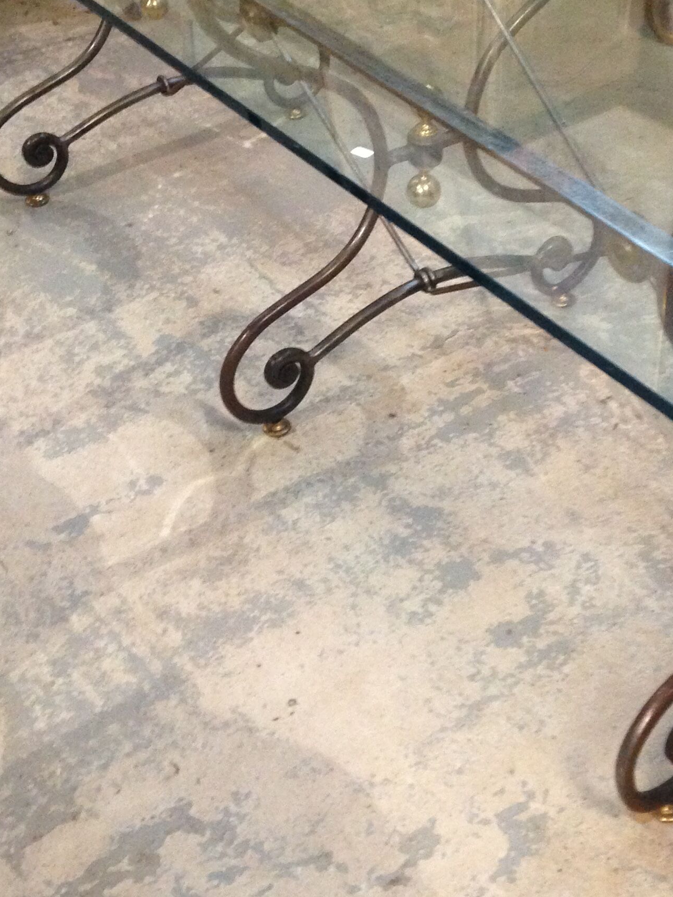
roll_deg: -1.0
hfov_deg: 23.2
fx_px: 1634
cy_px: 284
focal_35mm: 63
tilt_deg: -34.0
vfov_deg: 30.5
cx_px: 456
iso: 320
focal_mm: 4.12
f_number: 2.4
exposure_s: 1/20
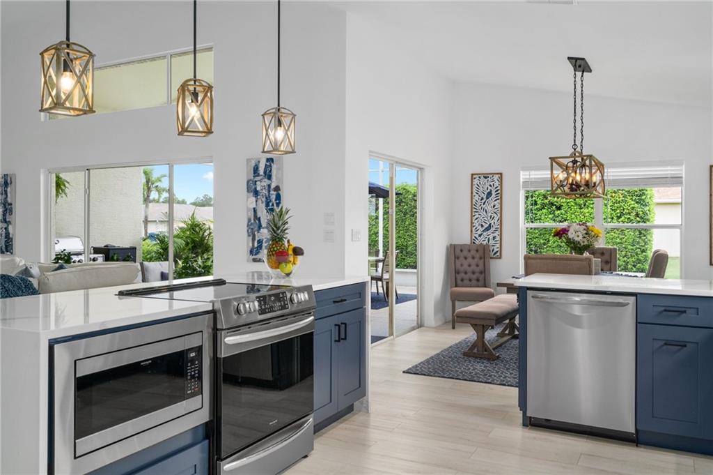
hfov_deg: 63.7
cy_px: 238
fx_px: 574
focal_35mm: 29
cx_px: 356
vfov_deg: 44.9
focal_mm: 29
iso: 320
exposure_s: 1/6
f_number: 8
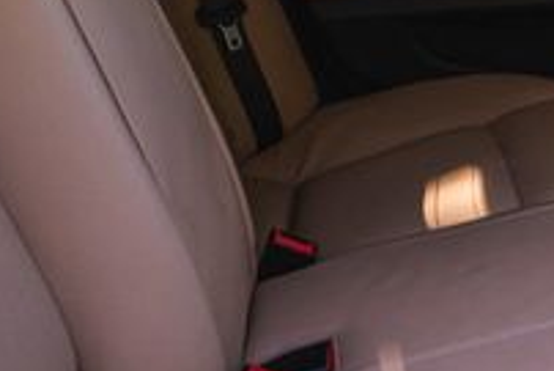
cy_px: -201
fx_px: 1170
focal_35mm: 76
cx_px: 370
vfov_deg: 16.3
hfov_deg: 26.5
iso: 640
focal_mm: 24
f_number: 5.6
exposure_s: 1/50
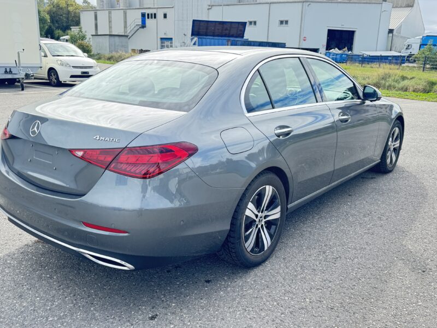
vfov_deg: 56.8
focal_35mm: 24
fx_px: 303
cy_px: 164
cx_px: 218
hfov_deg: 71.6
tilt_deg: -15.4
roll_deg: -2.6
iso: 80
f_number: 1.78
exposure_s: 1/685
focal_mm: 6.76
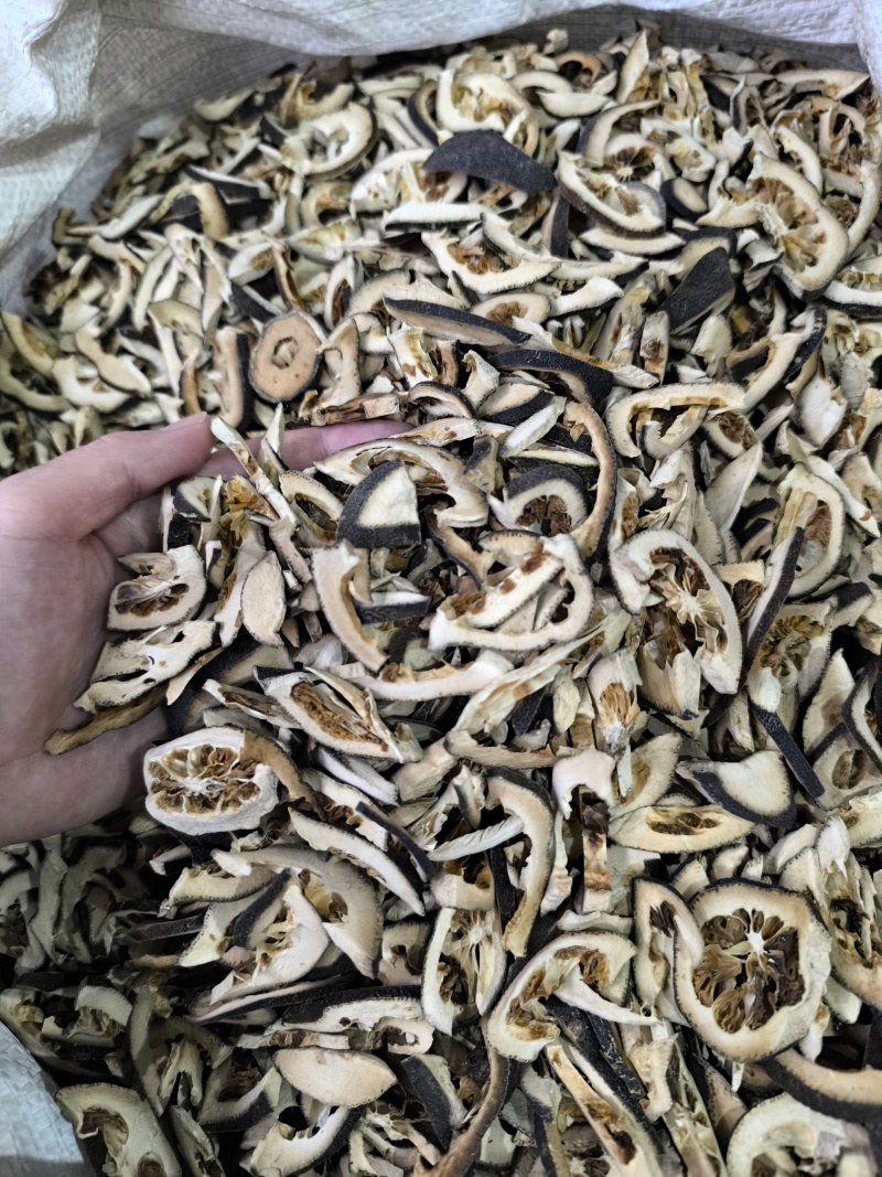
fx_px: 782
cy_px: 588
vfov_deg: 73.9
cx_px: 441
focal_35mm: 23
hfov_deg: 58.9
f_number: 1.65
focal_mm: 6.14
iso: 1000
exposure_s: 1/33.3
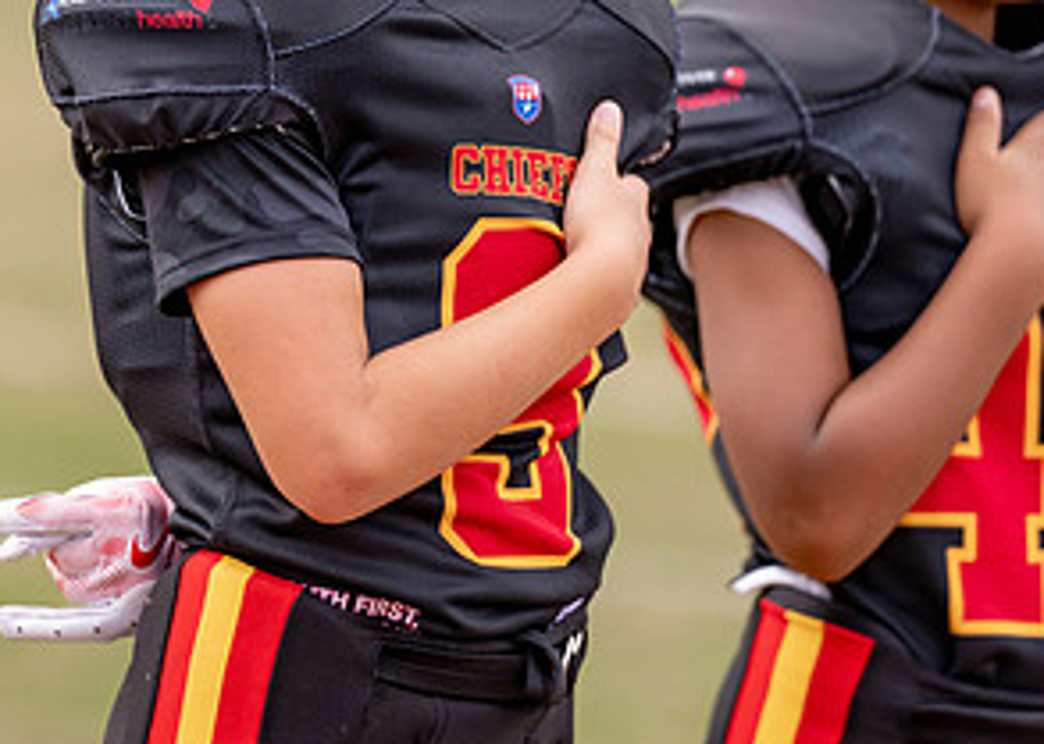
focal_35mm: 422
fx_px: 12507
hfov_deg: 4.8
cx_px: 438
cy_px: 110
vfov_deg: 3.4
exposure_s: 1/1000
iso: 100
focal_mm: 200
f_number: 2.8
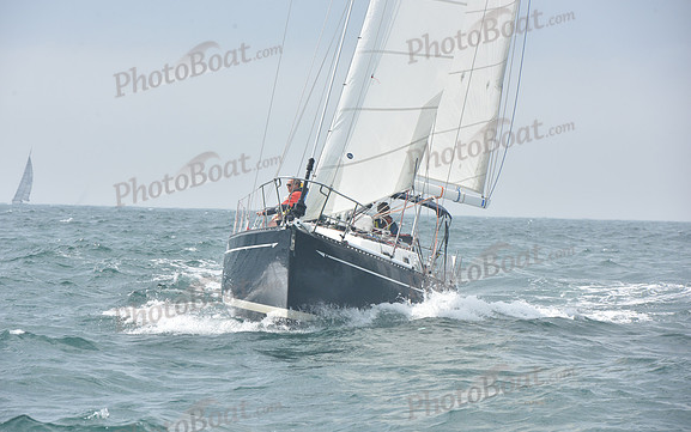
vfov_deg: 6.4
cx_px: 345
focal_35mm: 205
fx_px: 3862
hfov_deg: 10.2
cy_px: 222
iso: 320
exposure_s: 1/800
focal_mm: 200
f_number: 11
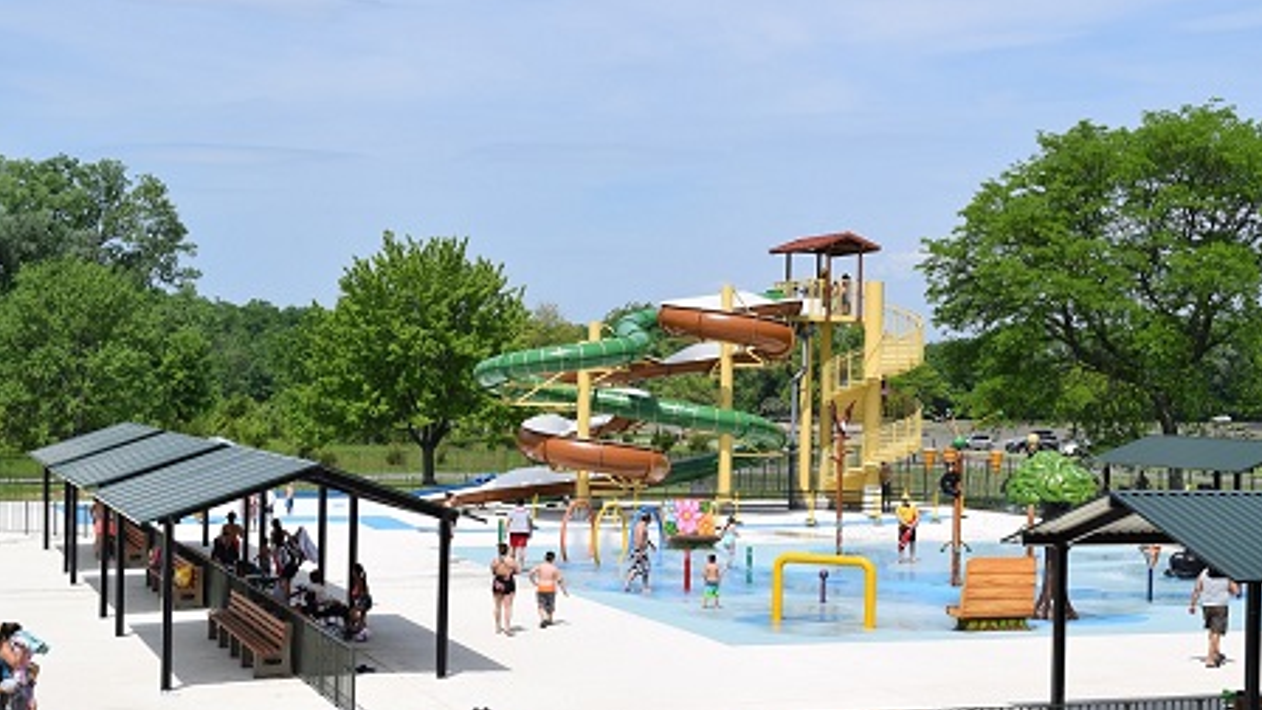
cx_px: 631
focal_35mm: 60
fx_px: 2008
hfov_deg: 34.9
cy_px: 411
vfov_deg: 20.0
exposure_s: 1/500
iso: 200
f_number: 11
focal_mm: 38
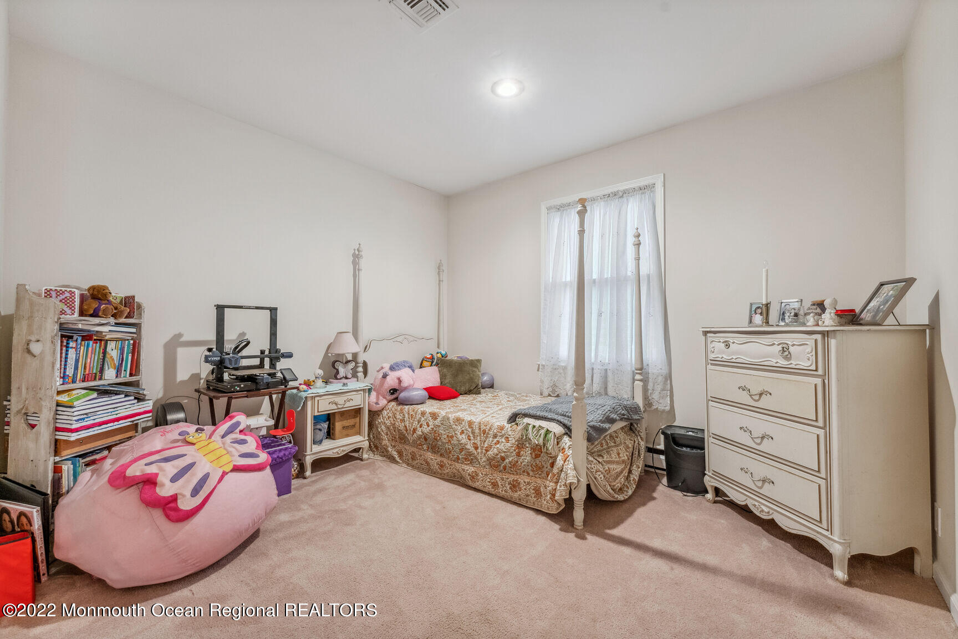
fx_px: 373
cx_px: 479
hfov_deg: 104.3
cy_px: 320
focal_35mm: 14
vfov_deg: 81.2
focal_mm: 14
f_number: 8
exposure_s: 1/20
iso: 2500
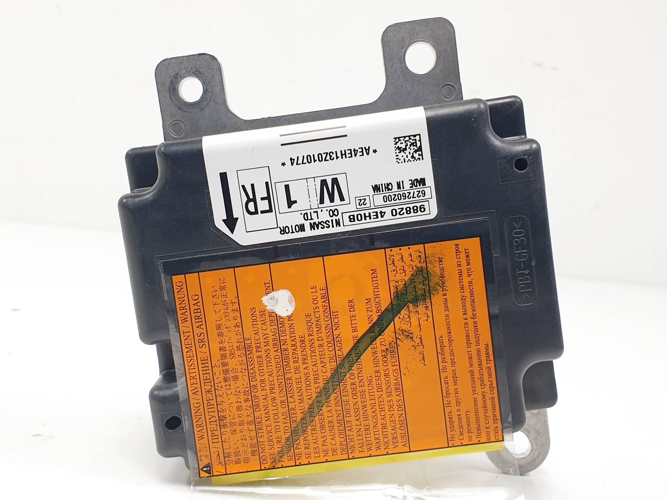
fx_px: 501
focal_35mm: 26
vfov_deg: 53.1
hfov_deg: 67.3
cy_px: 250
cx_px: 334
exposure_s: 1/174
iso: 50
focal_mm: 4.3
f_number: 2.4
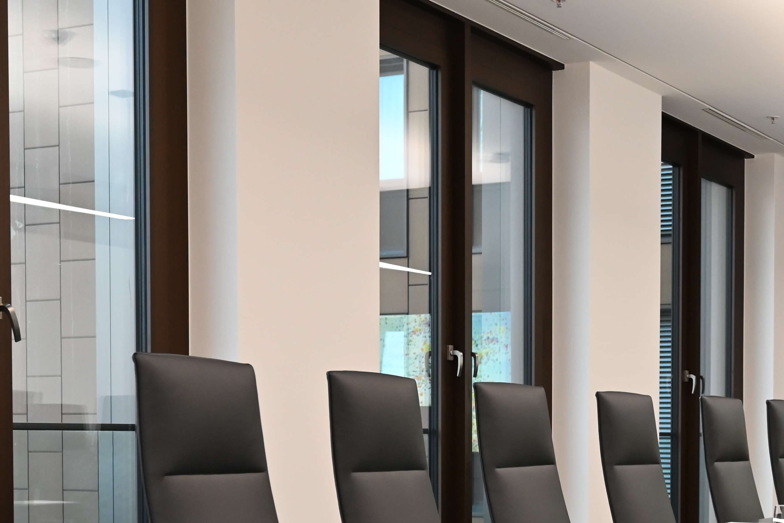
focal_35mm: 67
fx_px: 1459
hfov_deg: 29.2
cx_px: 654
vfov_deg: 19.8
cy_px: 498
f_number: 4
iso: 1400
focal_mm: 30
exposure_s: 1/125
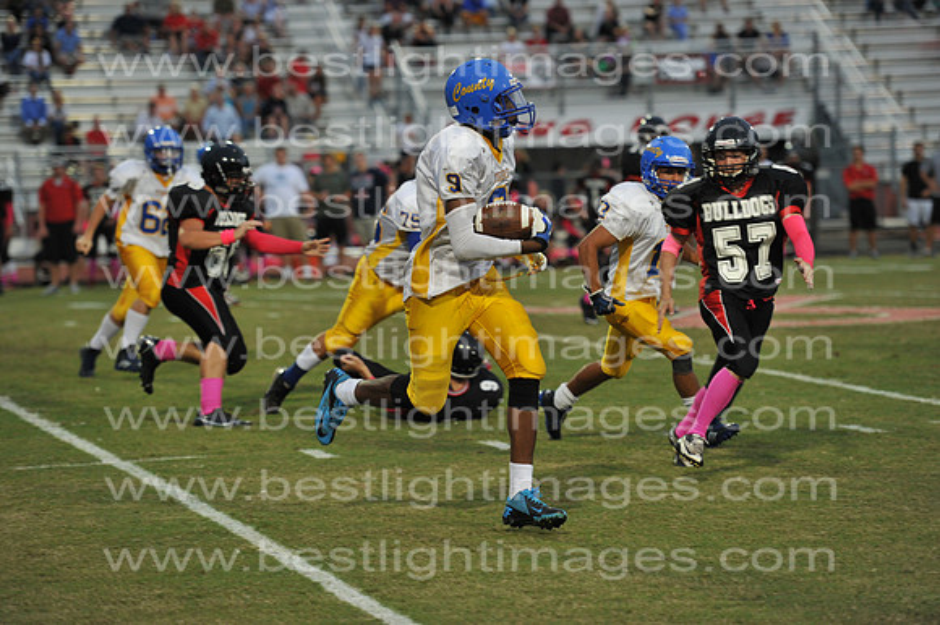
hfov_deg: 14.2
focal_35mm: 145
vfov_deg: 9.5
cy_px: 312
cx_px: 470
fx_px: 3784
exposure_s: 1/400
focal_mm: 145
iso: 1600
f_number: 3.2
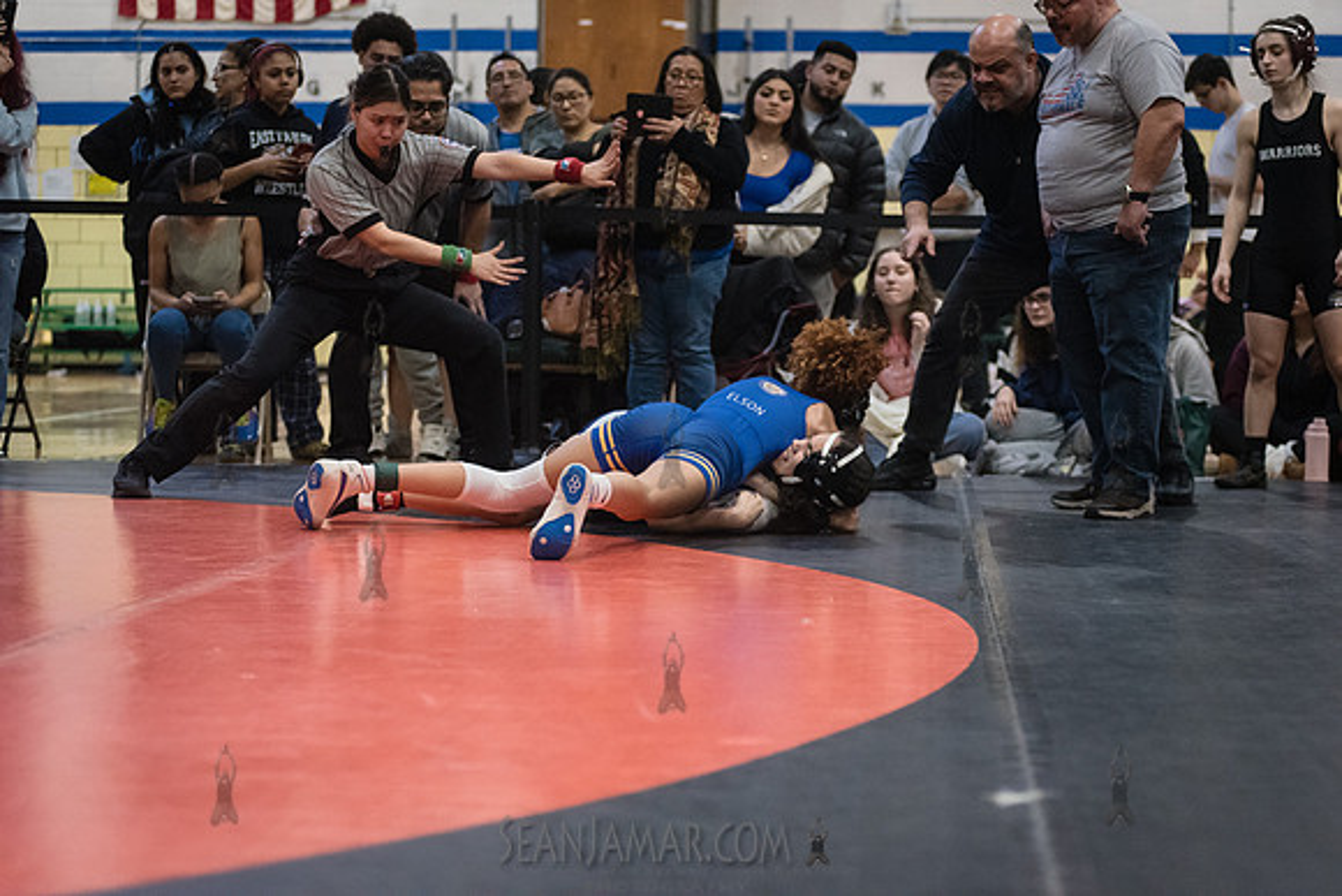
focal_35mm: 86
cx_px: 671
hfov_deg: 23.6
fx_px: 3206
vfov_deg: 15.9
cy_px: 448
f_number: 3.5
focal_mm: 86
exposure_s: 1/500
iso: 8000
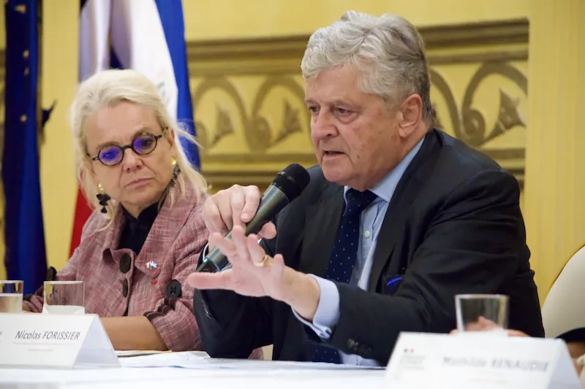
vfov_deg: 7.9
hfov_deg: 11.8
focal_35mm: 174
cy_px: 194
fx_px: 2827
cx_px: 292
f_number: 4.8
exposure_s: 1/100
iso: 12800
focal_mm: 116
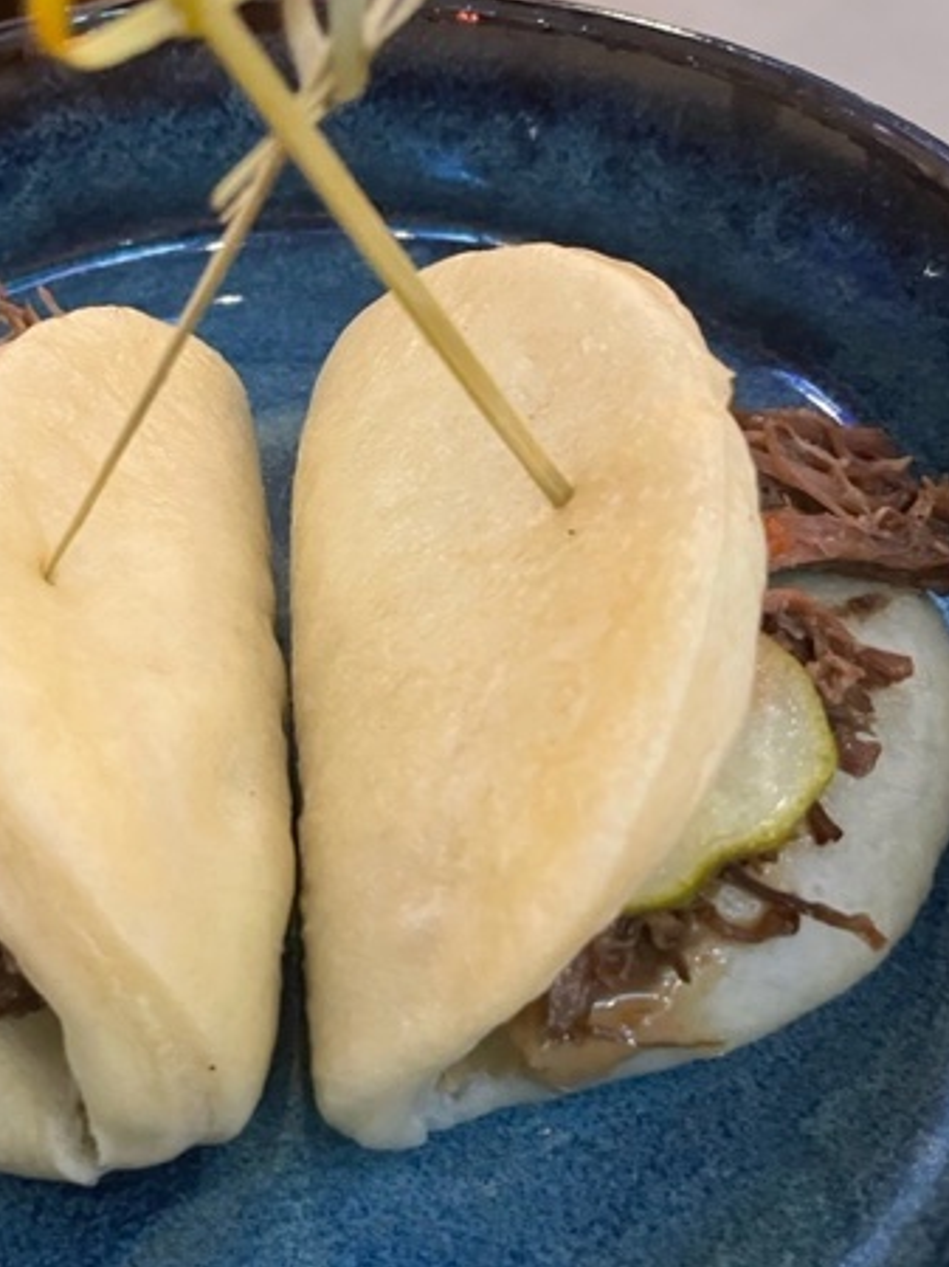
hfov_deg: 38.0
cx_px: 284
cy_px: 642
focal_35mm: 37
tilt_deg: -53.0
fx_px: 1354
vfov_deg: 50.2
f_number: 1.6
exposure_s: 1/30
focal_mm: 4.2
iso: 500
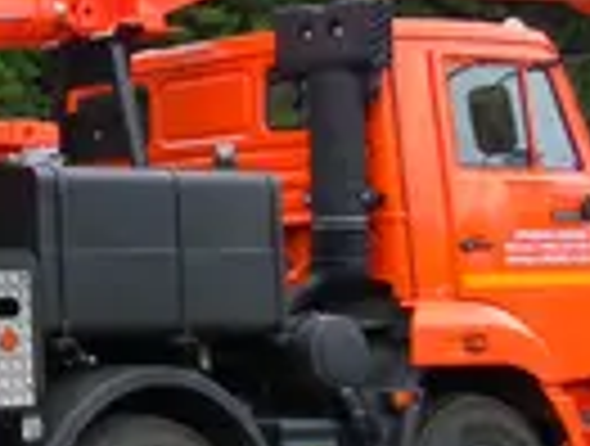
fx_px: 2068
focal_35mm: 121
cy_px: 54
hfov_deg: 14.4
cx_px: -446
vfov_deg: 12.2
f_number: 3.2
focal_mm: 4.9
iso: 80
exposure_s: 1/125
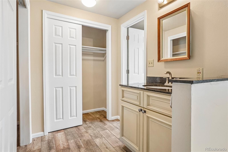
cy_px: 76
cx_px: 114
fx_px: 114
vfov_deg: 67.4
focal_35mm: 18
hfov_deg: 90.0
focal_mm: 12
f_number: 8
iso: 400
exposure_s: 1/20
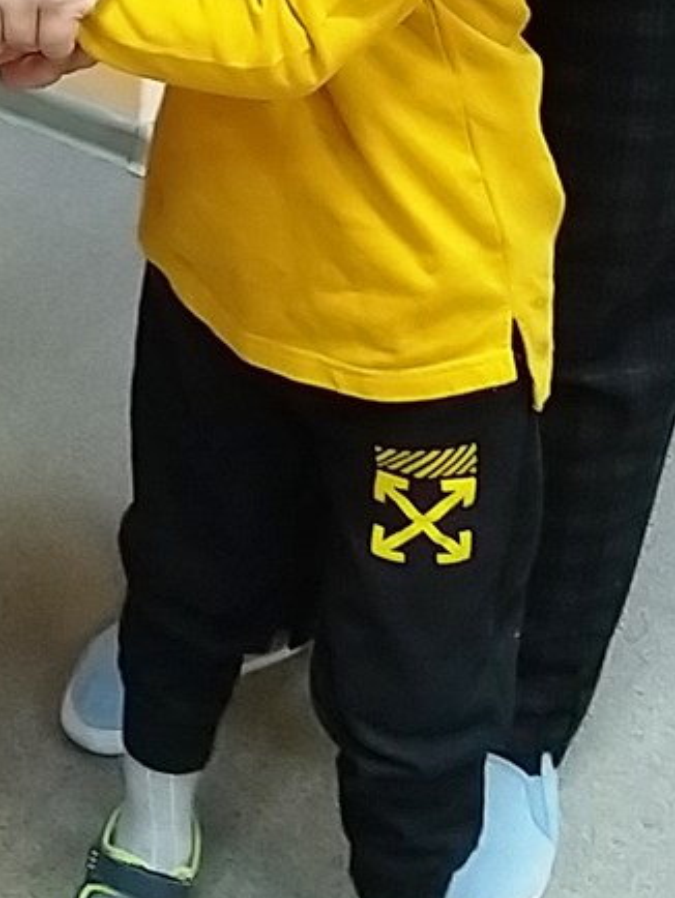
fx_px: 2286
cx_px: -10
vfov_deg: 20.4
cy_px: -261
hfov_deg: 16.4
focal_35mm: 88
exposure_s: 1/33
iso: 320
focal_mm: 3.93
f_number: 1.7
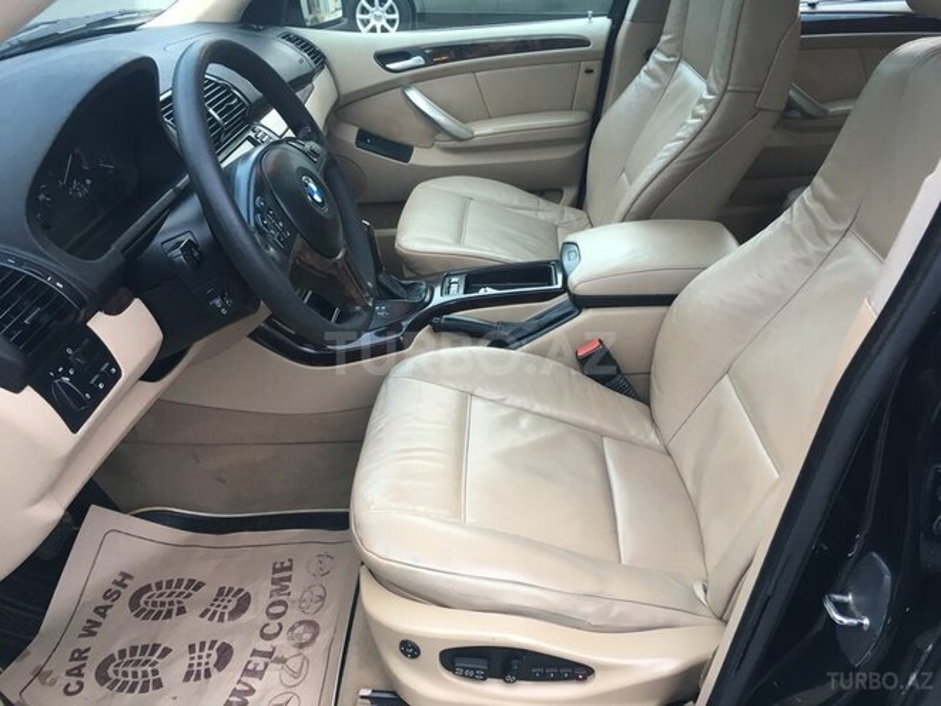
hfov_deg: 61.7
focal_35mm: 29
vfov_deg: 48.2
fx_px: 788
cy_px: 353
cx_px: 470
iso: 64
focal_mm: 4.15
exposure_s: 1/33
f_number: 2.2
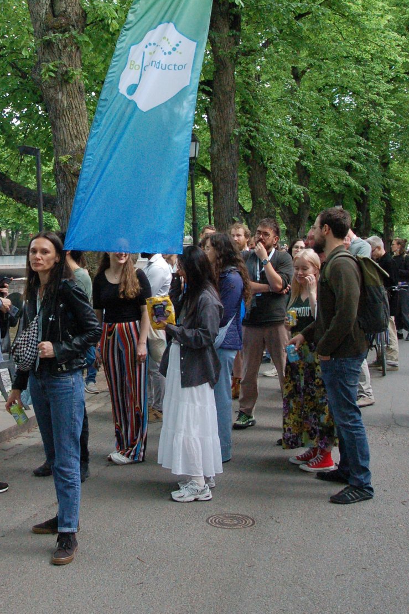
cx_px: 94
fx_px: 783
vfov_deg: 42.4
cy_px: 221
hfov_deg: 28.7
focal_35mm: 46
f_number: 6.3
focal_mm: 17
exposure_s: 1/125
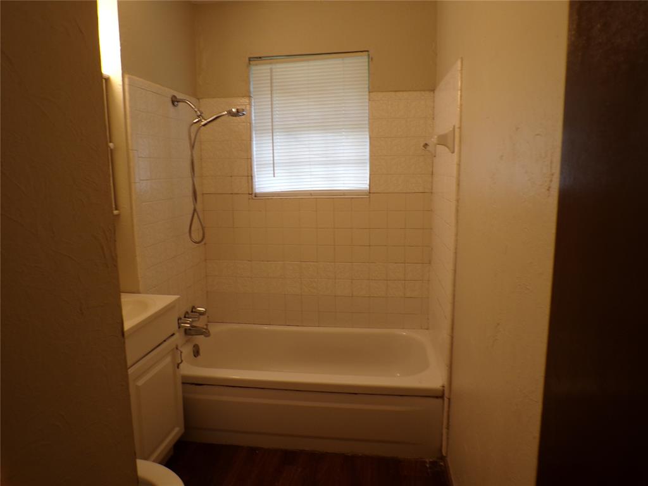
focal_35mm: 24
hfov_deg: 71.6
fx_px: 449
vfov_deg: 56.8
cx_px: 324
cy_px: 243
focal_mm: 4.3
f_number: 3
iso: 153
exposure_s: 1/34
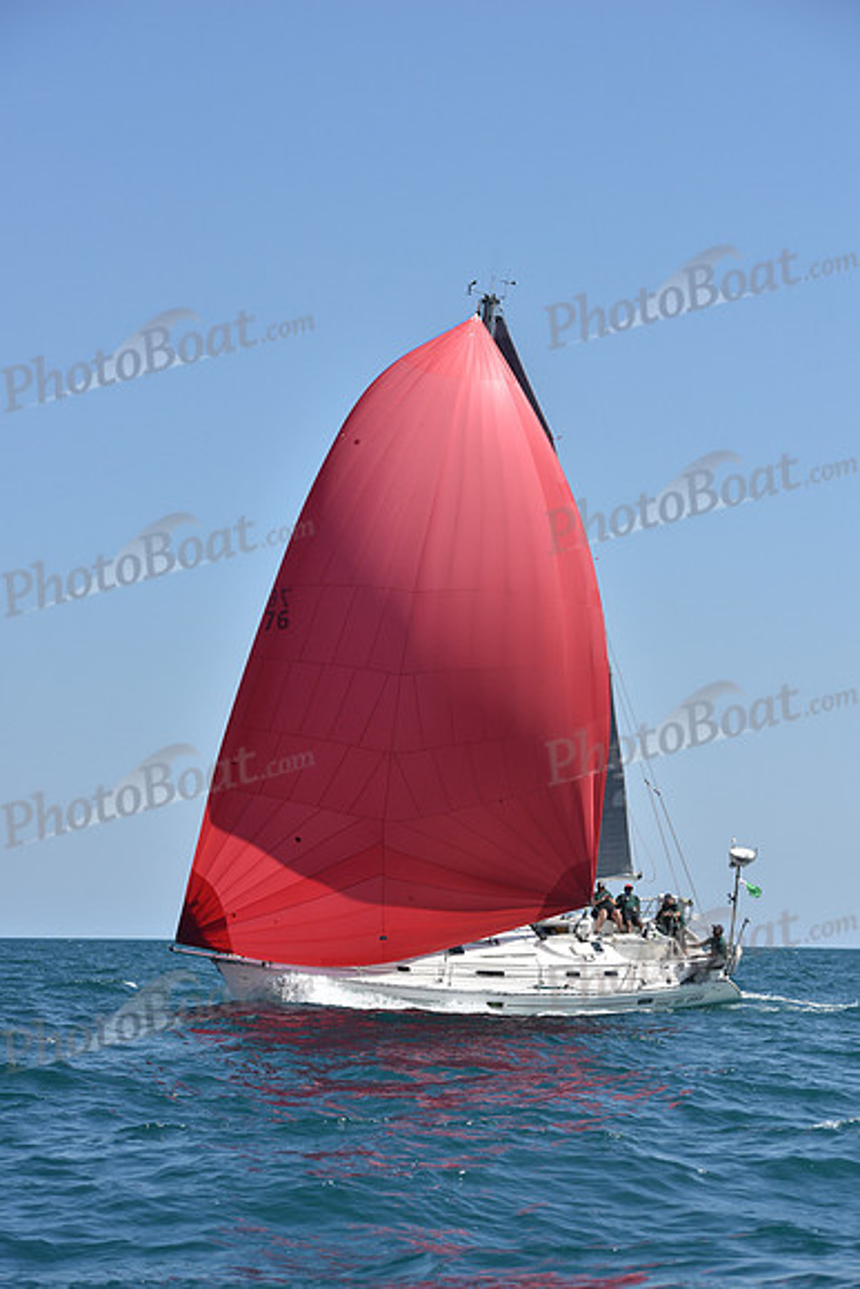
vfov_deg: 20.8
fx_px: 3509
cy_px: 644
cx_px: 430
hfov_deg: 14.0
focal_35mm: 98
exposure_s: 1/1600
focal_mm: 98
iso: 250
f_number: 6.3
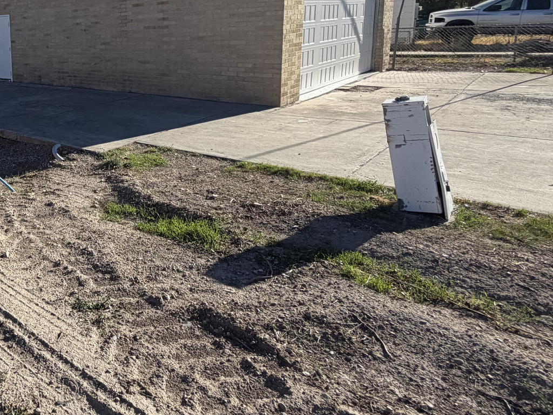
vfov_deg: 47.5
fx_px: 447
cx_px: 9
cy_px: 93
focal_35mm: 28
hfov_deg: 51.7
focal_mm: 2.22
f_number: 2.2
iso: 25
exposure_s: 1/770
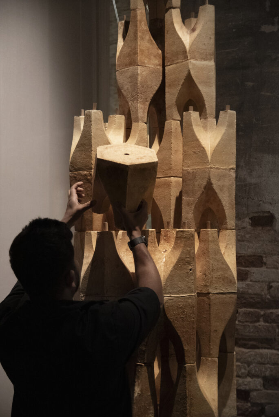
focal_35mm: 55
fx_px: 638
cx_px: 140
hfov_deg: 24.7
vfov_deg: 36.2
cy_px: 208
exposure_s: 1/200
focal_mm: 55
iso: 10000
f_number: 4
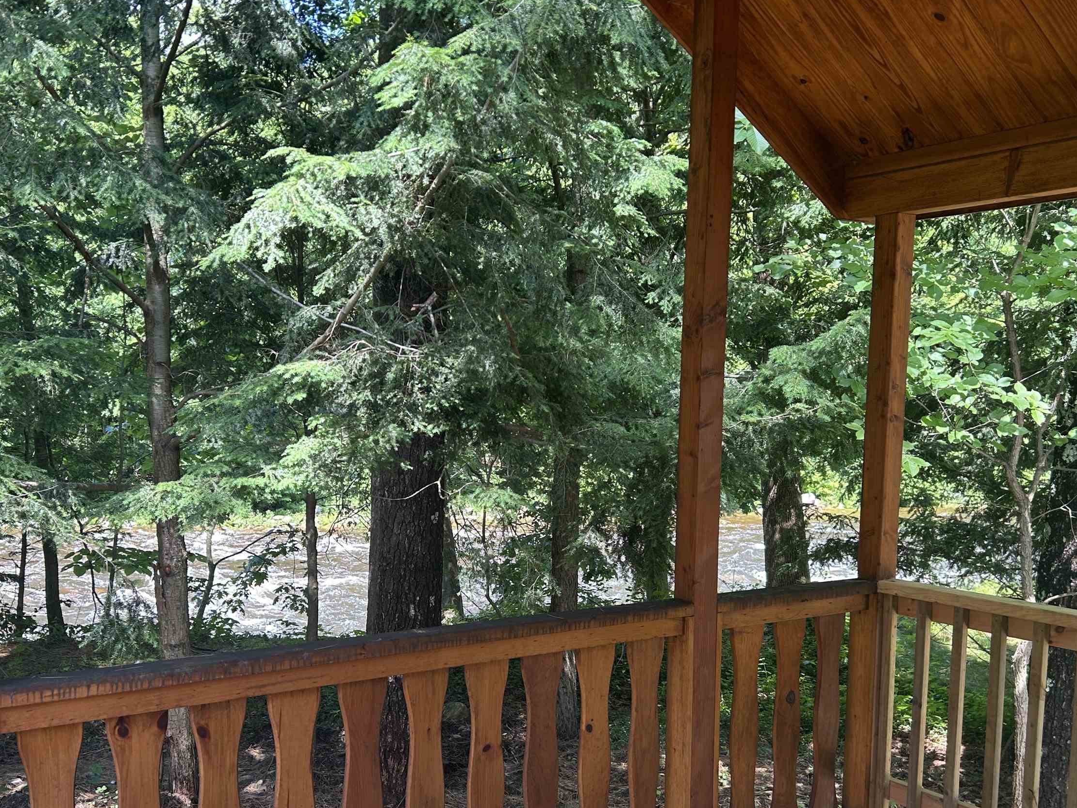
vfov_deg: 39.3
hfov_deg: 51.3
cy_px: 524
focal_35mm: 36
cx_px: 497
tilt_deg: -5.6
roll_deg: -0.7
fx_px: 1120
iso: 40
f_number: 1.5
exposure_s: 1/173
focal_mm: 5.7
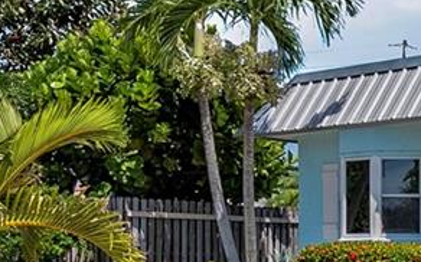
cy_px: 258
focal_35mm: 95
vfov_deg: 13.6
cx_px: 582
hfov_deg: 19.7
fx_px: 1089
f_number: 10
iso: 100
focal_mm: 17
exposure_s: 1/25
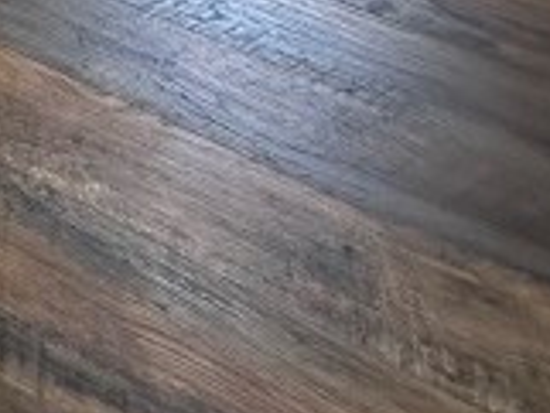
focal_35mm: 89
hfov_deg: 18.6
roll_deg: +0.4
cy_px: -717
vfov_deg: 11.7
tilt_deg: -4.4
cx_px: -342
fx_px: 1415
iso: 125
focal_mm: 2.22
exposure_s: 1/120
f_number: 2.2
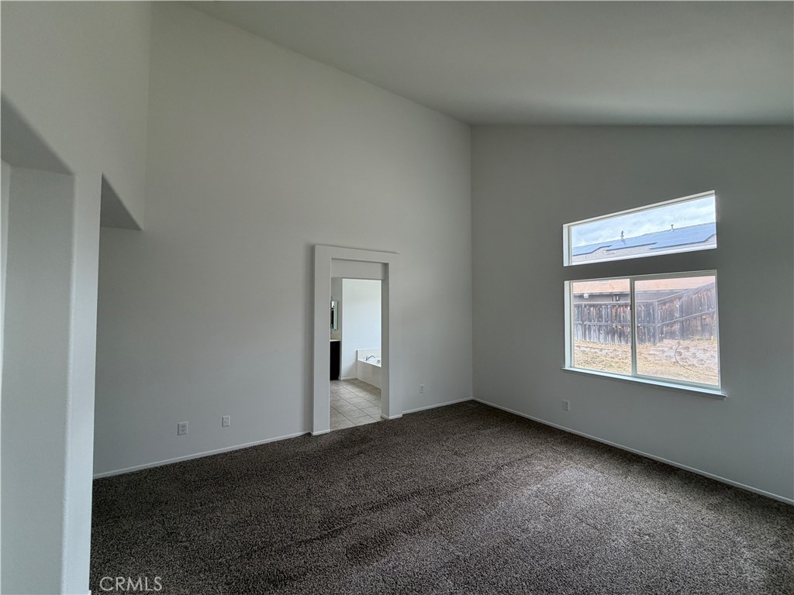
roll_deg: +0.3
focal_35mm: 14
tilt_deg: +1.7
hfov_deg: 102.1
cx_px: 397
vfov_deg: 85.7
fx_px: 321
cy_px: 298
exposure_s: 1/121
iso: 100
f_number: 2.2
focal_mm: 2.22
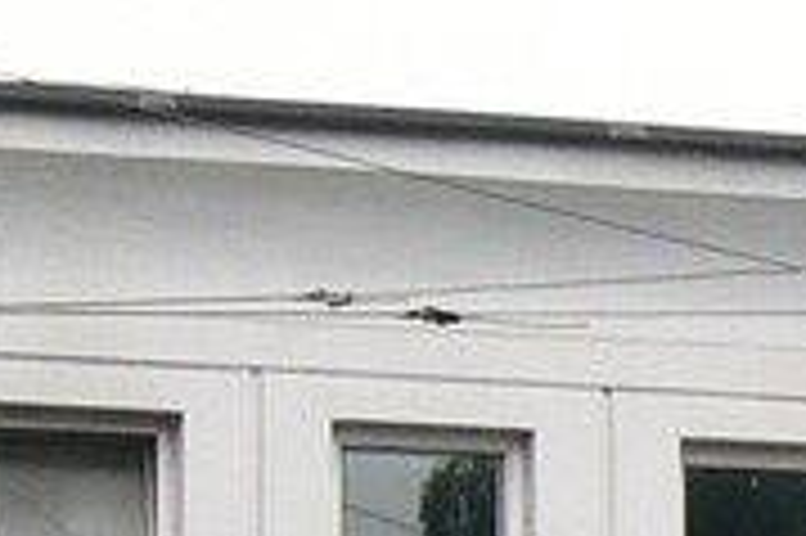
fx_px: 6330
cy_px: 1299
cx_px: 558
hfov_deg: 7.3
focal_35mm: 283
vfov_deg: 4.7
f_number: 3.2
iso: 100
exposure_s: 1/640
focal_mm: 7.5
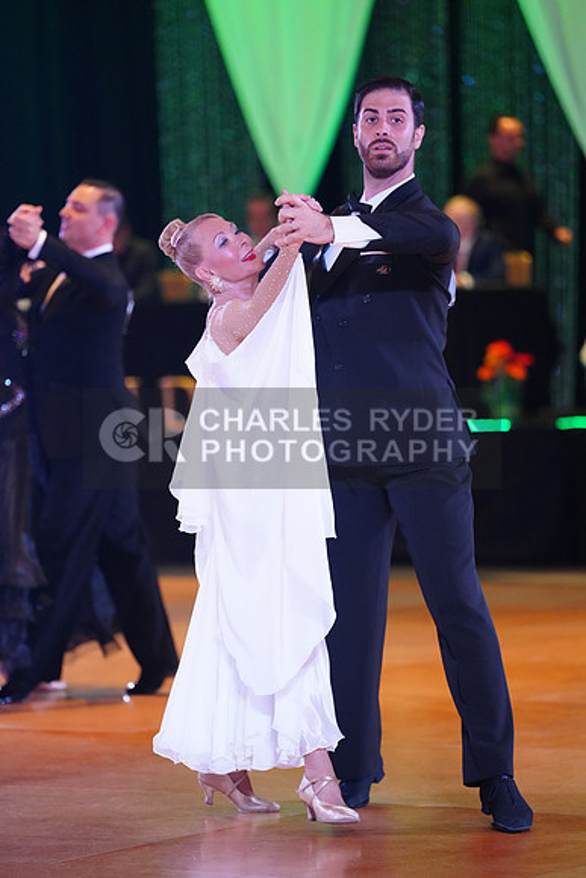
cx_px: 293
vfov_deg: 12.6
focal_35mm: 163
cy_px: 439
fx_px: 3977
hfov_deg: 8.4
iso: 5000
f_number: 2.8
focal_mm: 163
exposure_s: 1/400
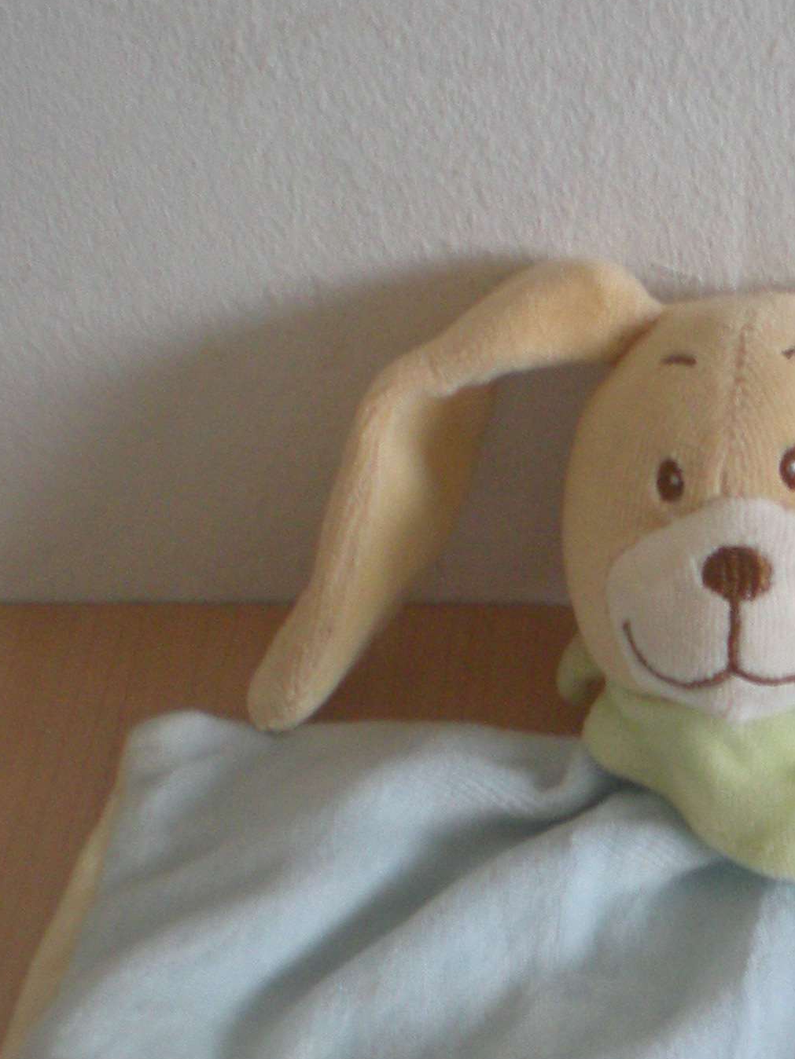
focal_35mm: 92
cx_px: 830
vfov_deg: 21.0
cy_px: 882
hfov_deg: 15.7
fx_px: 2817
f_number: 3.1
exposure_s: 1/18.7
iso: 200
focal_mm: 6.3
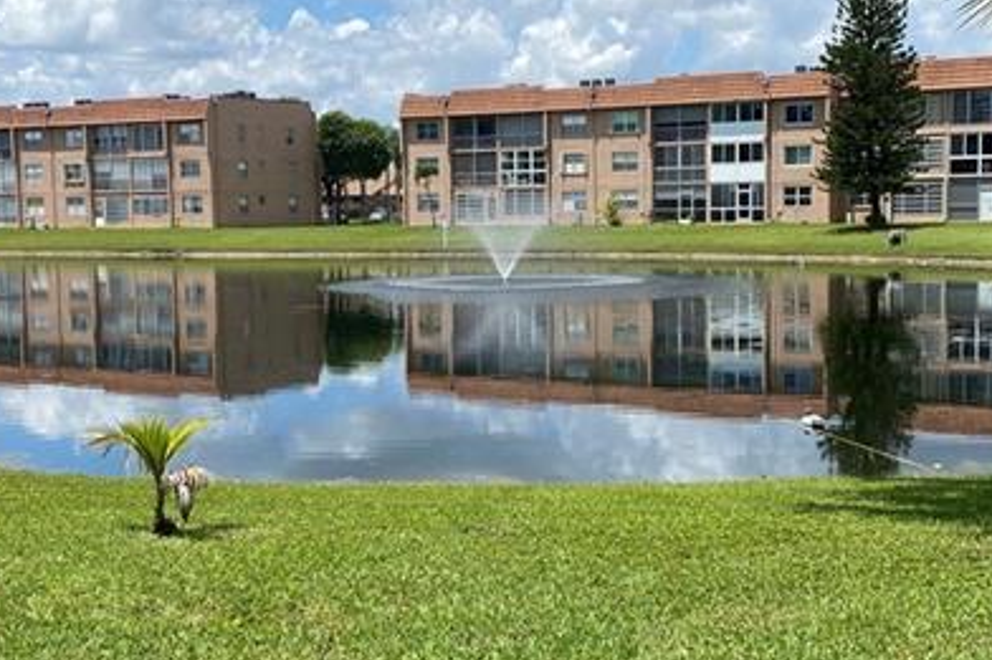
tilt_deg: -5.3
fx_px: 1460
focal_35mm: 53
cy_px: 354
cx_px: 531
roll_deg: +1.7
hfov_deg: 37.5
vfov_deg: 25.5
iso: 32
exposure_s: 1/3984
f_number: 1.8
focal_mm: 4.25
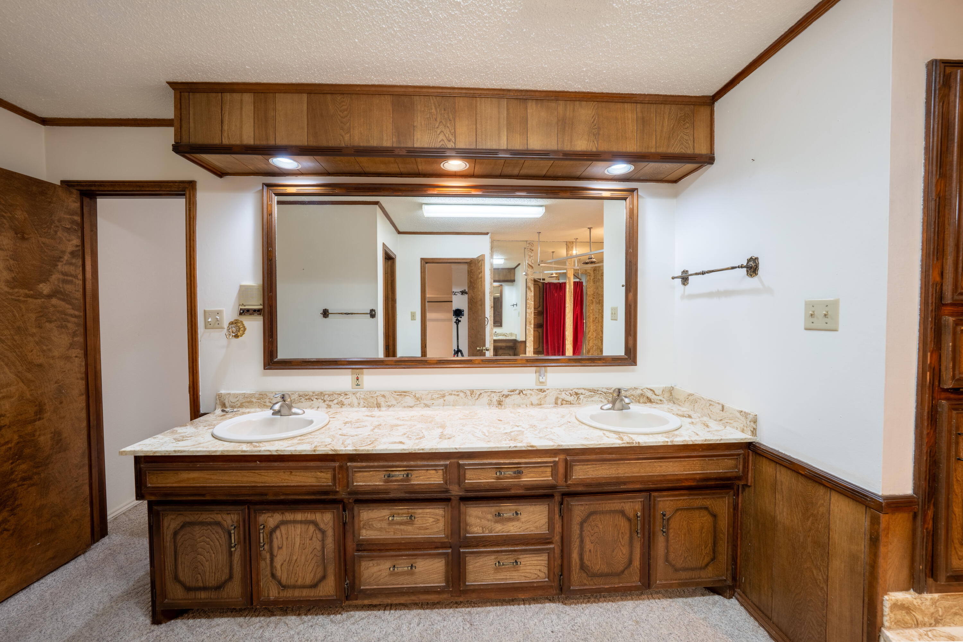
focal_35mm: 12
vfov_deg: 90.0
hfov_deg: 112.6
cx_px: 482
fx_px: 321
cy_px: 321
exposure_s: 1/13
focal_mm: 12
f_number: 8
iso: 100
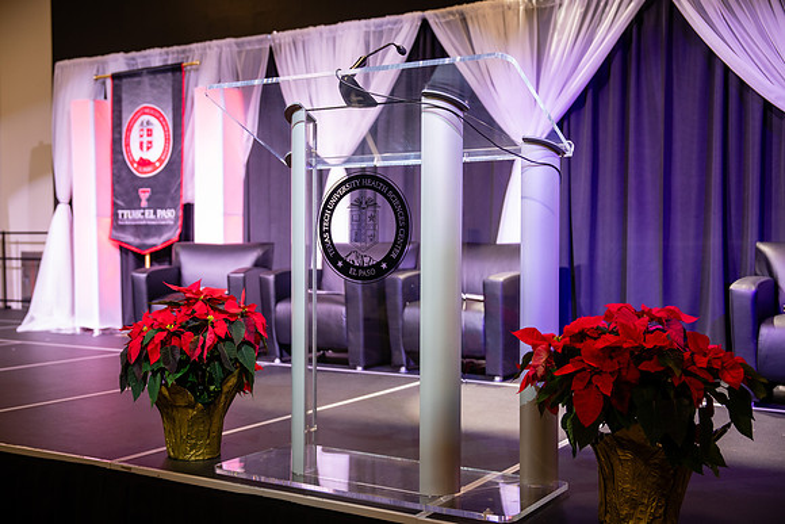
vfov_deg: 31.6
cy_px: 271
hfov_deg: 46.0
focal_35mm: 42
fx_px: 925
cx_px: 379
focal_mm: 41
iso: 500
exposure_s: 1/160
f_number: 2.8
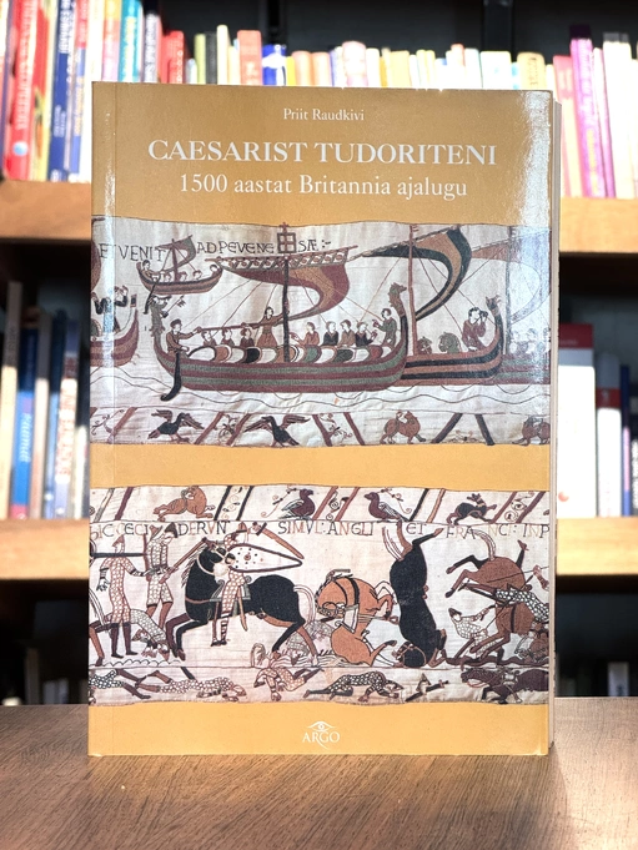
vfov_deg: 25.3
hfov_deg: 19.1
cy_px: 425
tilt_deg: +0.3
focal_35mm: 77
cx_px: 319
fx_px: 1892
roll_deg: +0.9
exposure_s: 1/64
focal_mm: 9
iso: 250
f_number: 2.8
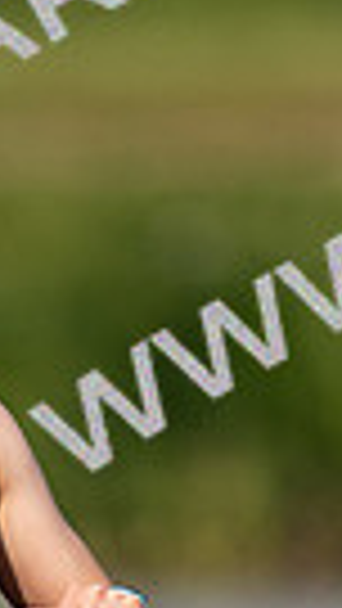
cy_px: 547
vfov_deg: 0.5
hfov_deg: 0.3
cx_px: -297
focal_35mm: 4059
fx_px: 65397
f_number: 4
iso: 220
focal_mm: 600
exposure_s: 1/2500
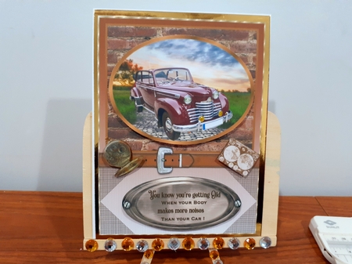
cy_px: 132
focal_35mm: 27
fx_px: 274
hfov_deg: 65.4
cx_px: 176
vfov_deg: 51.3
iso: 160
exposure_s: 1/25
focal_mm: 3.6
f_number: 1.9
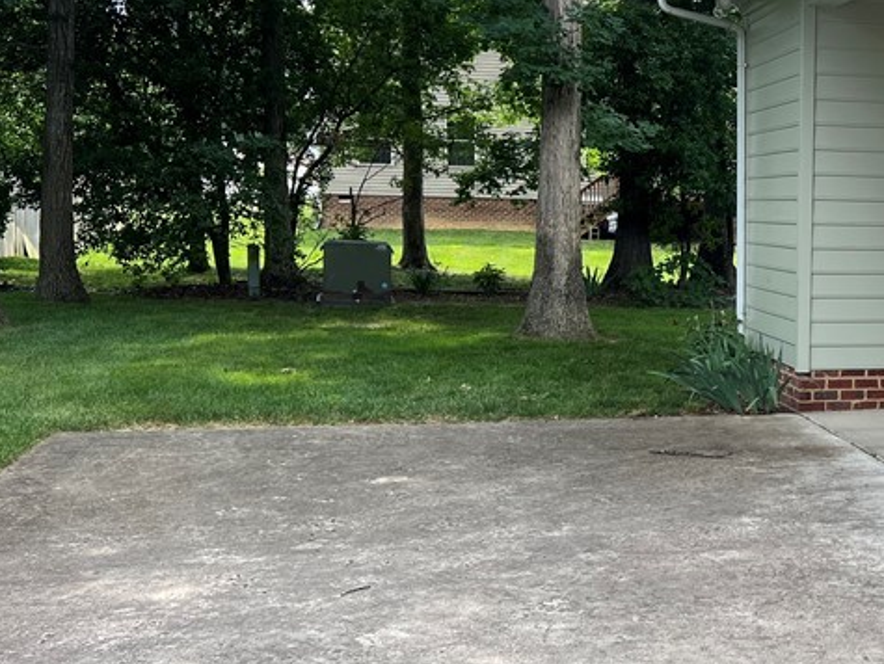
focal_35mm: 56
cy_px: 355
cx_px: 826
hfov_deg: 32.3
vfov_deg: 26.1
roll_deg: -0.7
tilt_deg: -5.4
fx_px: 1431
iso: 50
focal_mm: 5.7
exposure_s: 1/733
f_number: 1.5
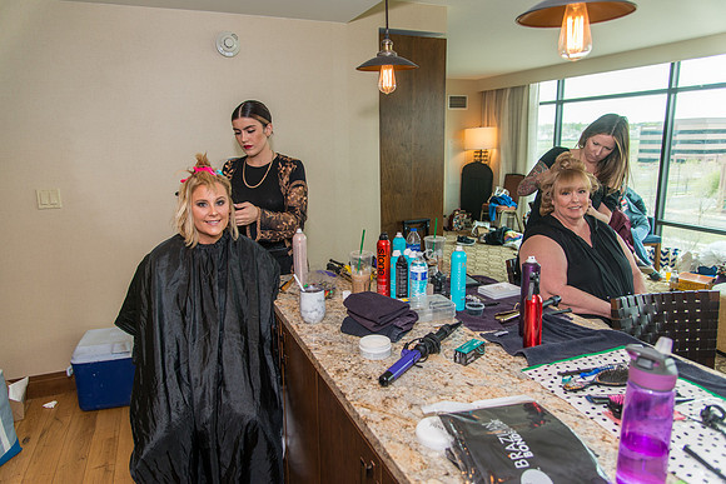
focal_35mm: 24
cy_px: 242
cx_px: 363
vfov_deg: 53.2
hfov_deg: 73.7
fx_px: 484
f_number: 4
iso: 400
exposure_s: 1/200
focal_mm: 24
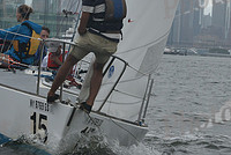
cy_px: 65
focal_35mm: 217
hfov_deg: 9.5
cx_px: 103
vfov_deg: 6.4
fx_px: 1394
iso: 400
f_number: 8
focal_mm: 75
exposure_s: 1/800
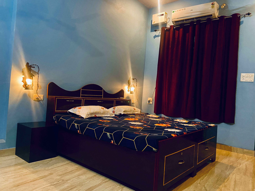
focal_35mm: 26
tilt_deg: -0.8
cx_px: 128
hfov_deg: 67.3
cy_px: 96
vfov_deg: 53.1
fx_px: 192
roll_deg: -3.9
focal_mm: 4.25
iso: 500
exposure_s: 1/25
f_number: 1.8
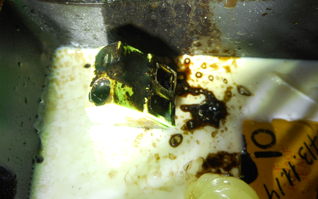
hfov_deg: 52.7
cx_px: 163
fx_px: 321
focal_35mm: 37
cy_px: 82
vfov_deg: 34.3
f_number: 4.2
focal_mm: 6
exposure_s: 1/80
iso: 80
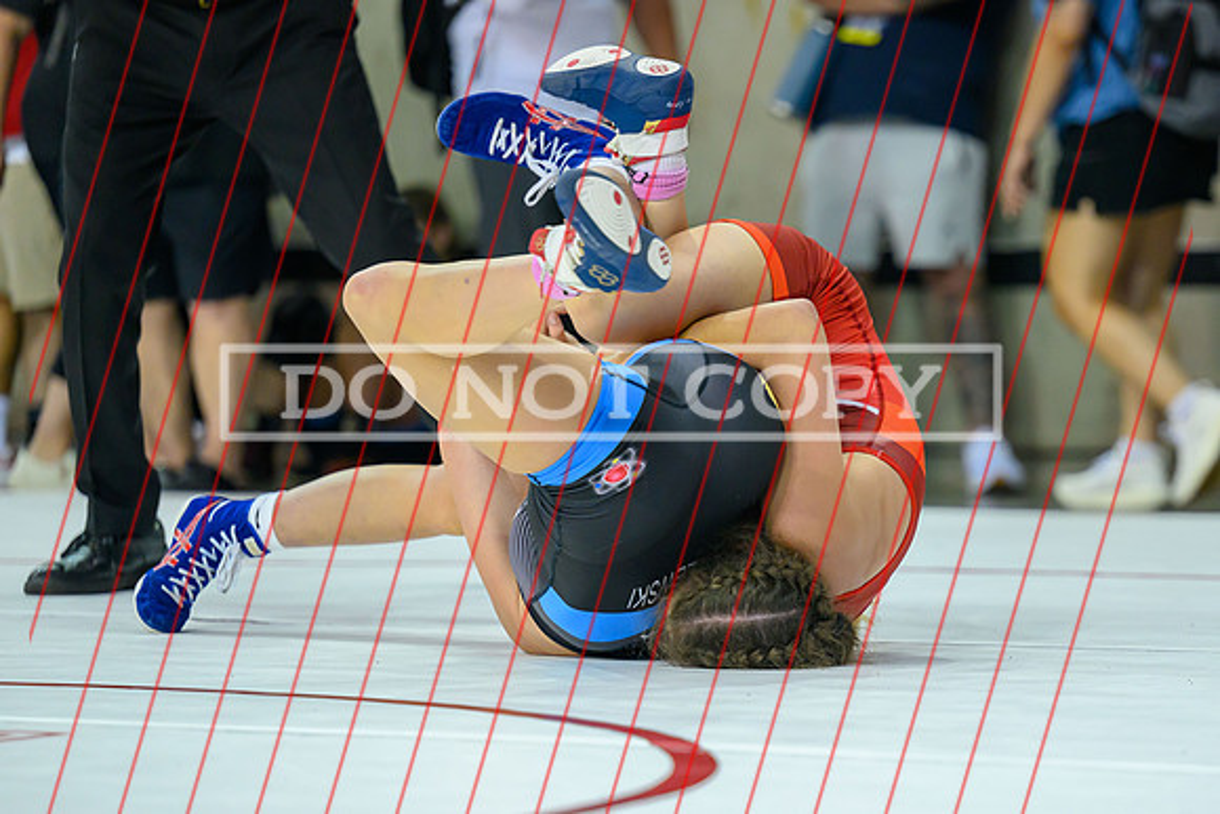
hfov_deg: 10.0
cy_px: 555
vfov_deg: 6.7
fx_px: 6991
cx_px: 836
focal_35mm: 206
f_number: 2.8
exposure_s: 1/800
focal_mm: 150
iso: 2000
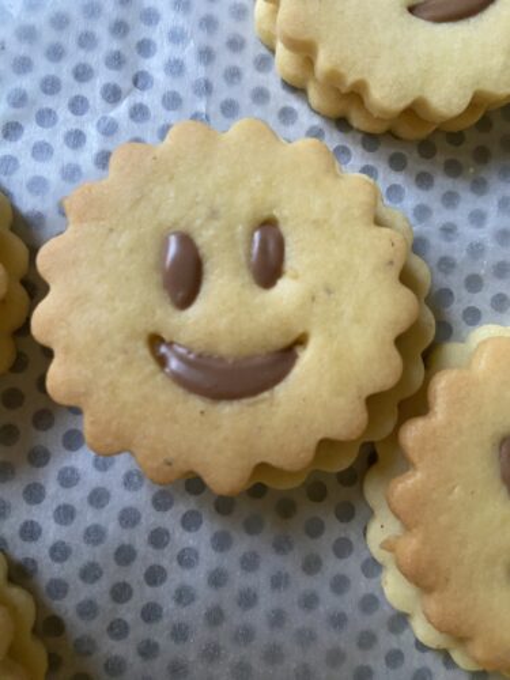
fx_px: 491
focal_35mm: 25
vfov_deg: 69.4
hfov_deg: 54.9
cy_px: 340
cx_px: 255
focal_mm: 4.25
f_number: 1.8
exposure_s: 1/56
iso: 500
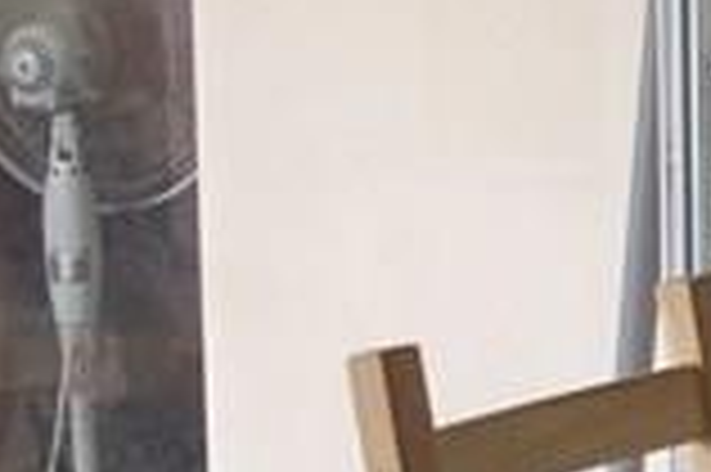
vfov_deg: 5.8
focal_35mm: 236
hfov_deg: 8.6
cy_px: 409
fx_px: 4656
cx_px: 918
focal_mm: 6.2
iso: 80
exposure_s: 1/30
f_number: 3.5
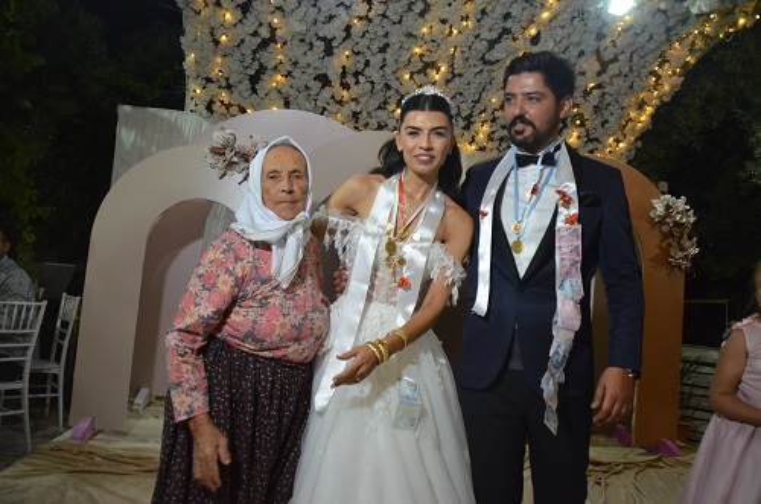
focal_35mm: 102
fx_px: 2151
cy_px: 252
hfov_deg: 20.1
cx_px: 380
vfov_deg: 13.4
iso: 1800
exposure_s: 1/125
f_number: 5.3
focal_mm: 68
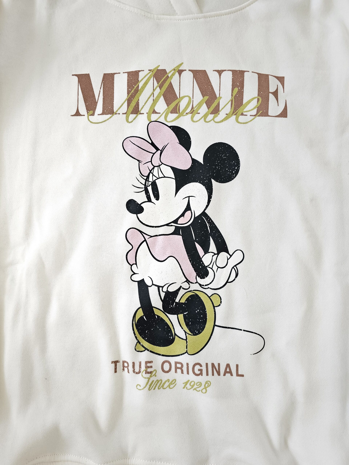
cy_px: 232
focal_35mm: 23
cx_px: 174
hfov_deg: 58.9
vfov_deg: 73.9
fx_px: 309
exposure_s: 1/180
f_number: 1.7
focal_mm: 6.3
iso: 160
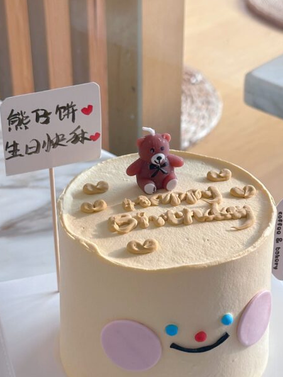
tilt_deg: -33.6
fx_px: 893
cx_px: 167
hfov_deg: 18.0
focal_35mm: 82
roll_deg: -1.1
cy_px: 227
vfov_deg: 23.8
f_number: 1.78
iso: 80
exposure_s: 1/100
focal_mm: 6.86
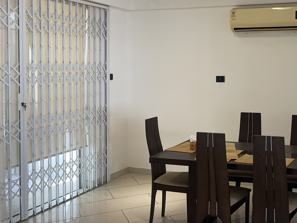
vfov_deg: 33.5
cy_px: 85
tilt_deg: -2.0
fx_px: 369
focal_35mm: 43
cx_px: 237
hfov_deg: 42.0
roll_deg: -0.9
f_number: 1.6
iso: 160
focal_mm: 5.1
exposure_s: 1/60
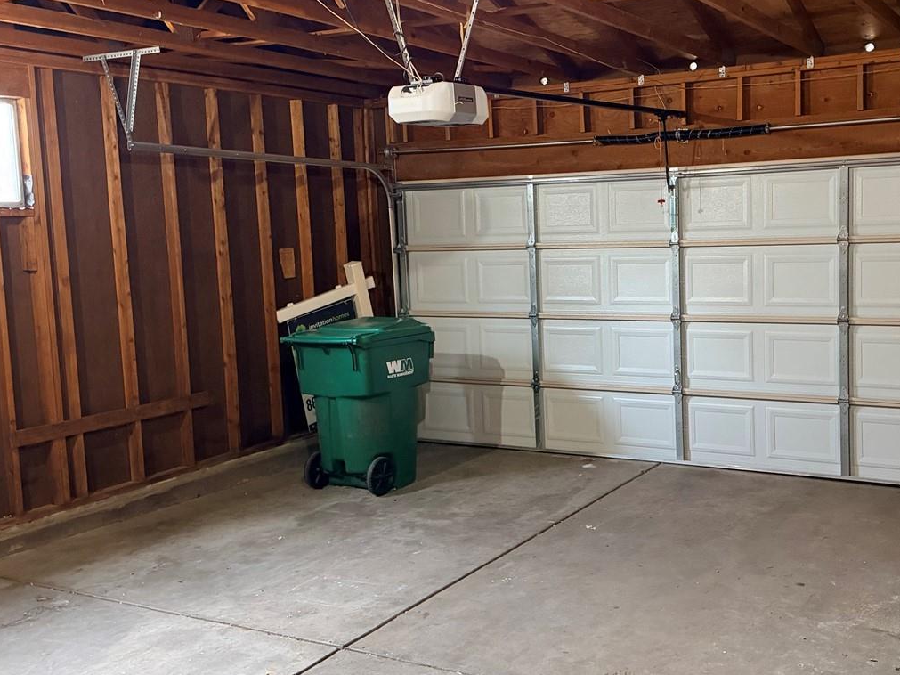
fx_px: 988
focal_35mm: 38
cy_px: 312
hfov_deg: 48.2
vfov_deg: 37.7
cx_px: 593
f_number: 1.78
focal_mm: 6.76
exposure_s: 1/40
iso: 1000
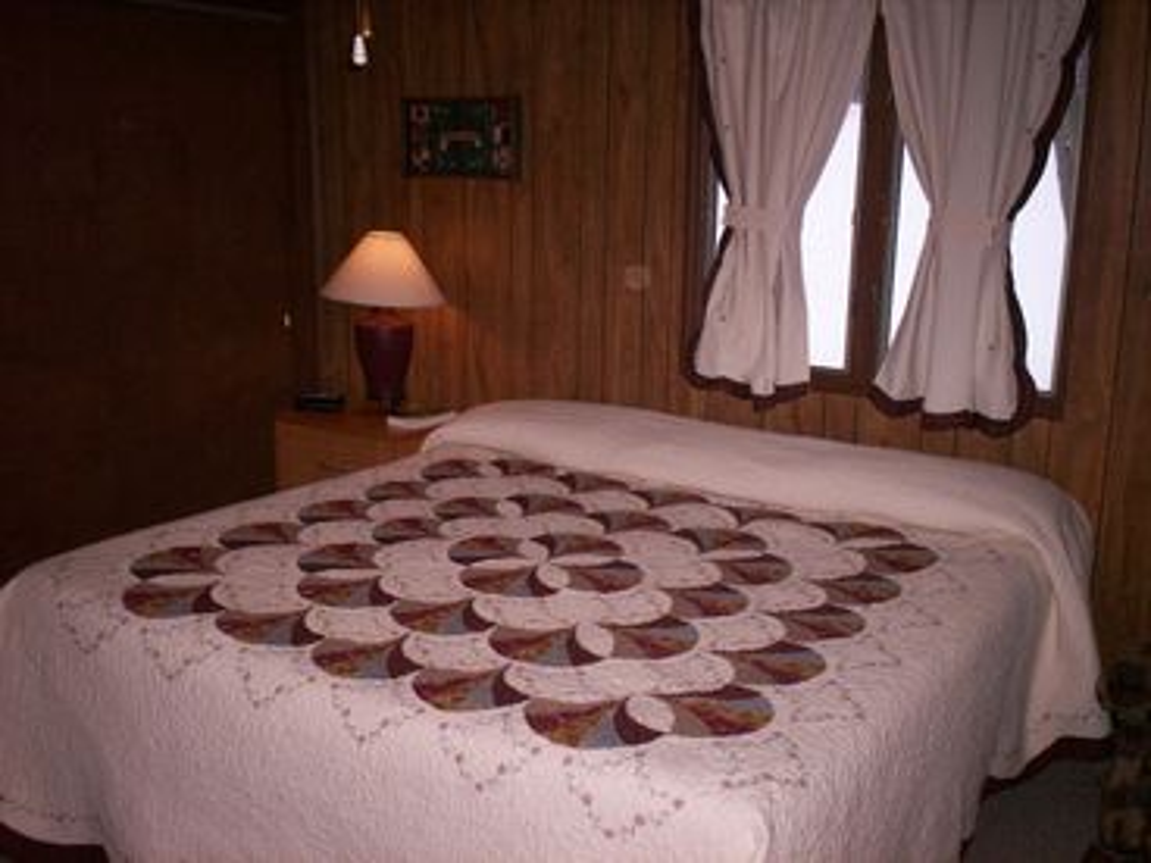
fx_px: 1197
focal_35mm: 36
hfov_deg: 51.4
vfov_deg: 39.7
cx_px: 576
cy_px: 432
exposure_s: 1/60
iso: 140
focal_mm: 6
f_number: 4.5
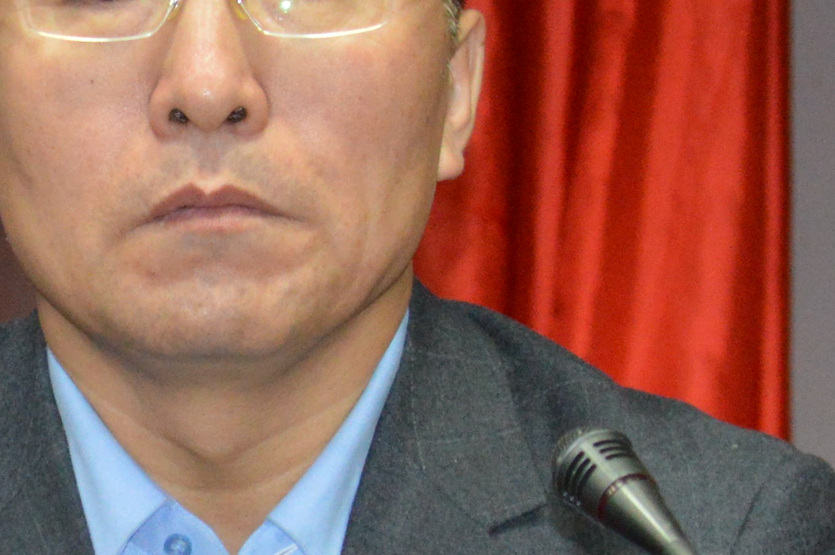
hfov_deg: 6.2
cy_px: 390
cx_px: -89
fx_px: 7717
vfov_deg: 4.1
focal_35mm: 333
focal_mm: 50
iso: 1800
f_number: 5.6
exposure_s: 1/60
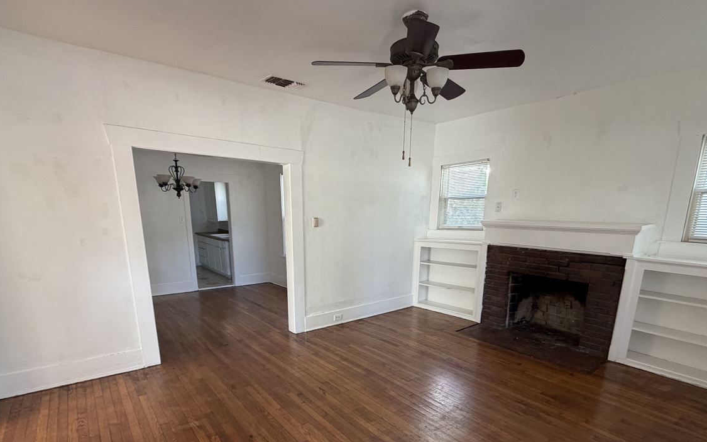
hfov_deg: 88.0
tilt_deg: -13.5
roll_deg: -0.9
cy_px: 299
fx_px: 366
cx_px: 359
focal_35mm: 19
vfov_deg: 60.5
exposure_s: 1/121
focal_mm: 2.22
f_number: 2.2
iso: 320
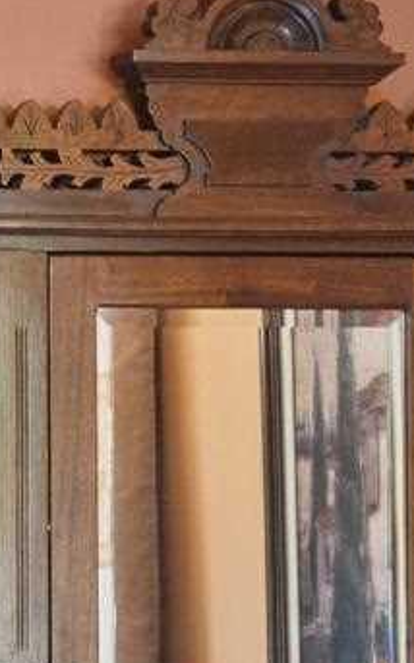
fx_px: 3722
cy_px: 675
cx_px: -1577
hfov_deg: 5.2
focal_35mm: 206
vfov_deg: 10.1
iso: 400
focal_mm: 15.4
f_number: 8
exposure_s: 2
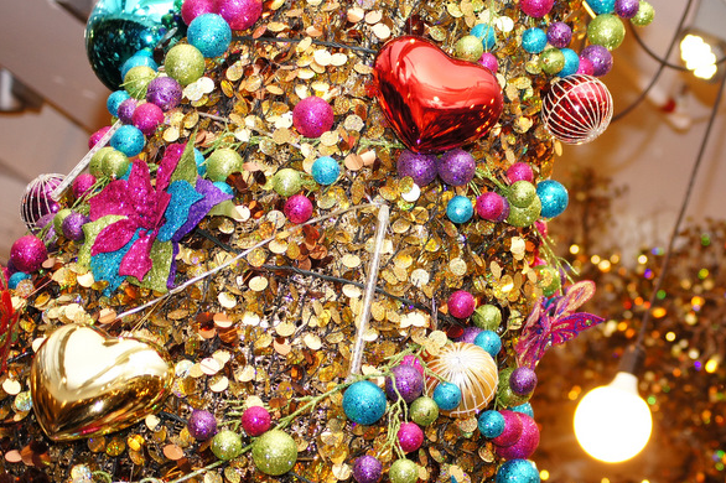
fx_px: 1987
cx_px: 420
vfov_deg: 13.9
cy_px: 235
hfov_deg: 20.7
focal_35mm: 99
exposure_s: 1/100
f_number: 4
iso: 800
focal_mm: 55
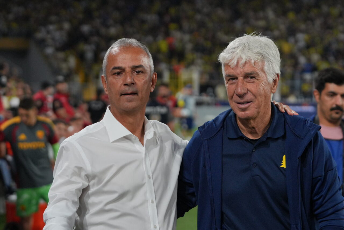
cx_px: 172
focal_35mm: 105
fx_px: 1004
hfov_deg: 19.4
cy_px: 115
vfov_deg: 13.1
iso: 1600
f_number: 3.2
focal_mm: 70
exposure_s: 1/2000
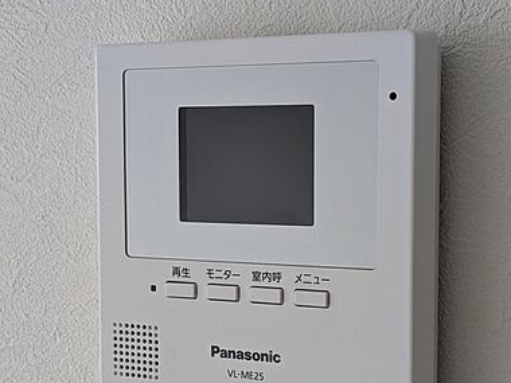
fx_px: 1270
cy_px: 285
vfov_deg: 17.1
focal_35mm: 86
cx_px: 266
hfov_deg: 22.8
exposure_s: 1/135
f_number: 1.89
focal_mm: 5.43
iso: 75
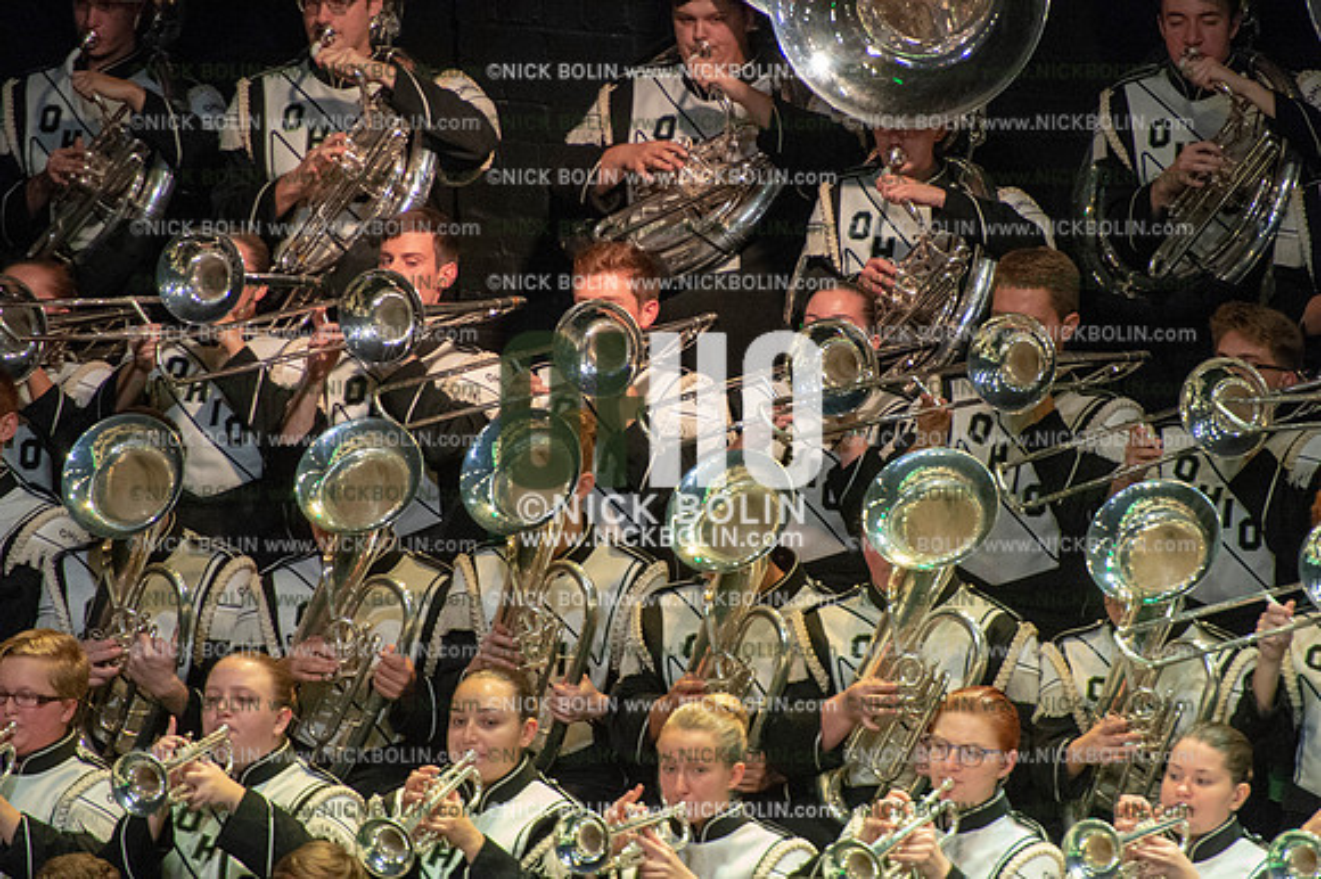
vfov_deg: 3.4
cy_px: 440
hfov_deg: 5.2
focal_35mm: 400
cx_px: 660
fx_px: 14669
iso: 8000
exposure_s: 1/320
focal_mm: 400
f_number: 5.6
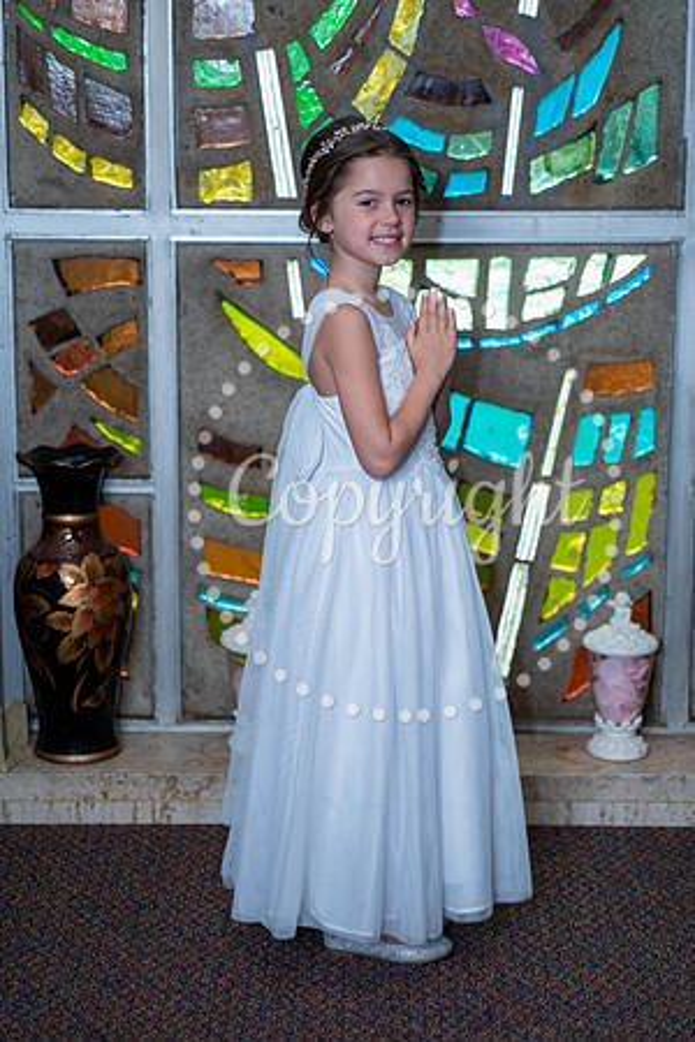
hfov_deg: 18.2
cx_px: 348
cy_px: 521
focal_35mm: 75
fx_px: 2172
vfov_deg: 27.0
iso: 320
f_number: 2
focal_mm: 75
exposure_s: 1/125
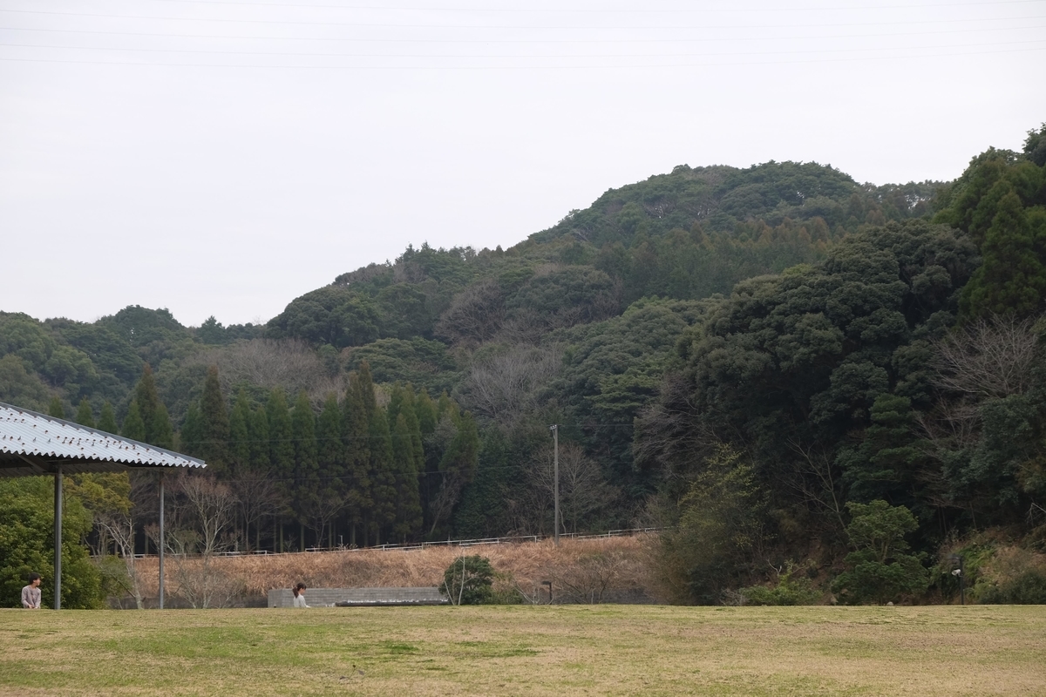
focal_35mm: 83
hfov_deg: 24.5
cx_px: 523
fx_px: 2411
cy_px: 348
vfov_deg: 16.5
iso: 200
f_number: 5.6
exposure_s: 1/150
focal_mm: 55
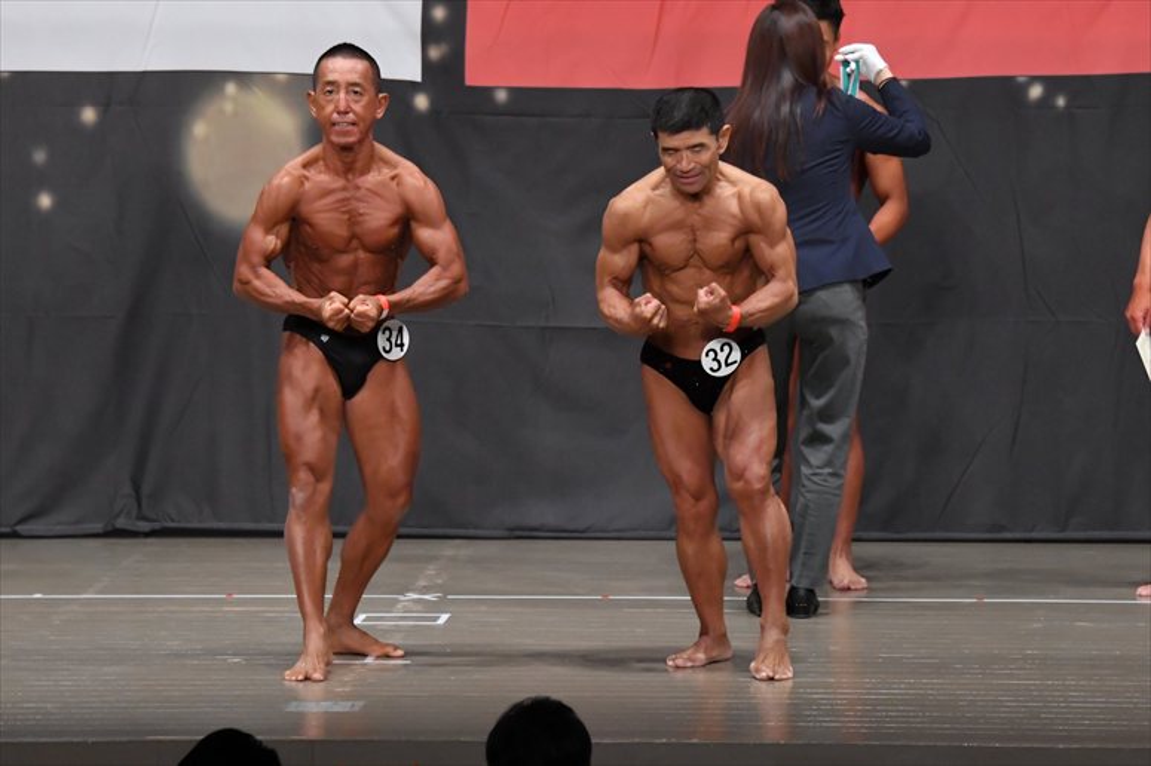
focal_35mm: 217
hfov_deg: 9.5
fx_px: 6935
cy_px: 383
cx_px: 576
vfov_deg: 6.3
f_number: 5.6
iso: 5000
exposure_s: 1/400
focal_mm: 145
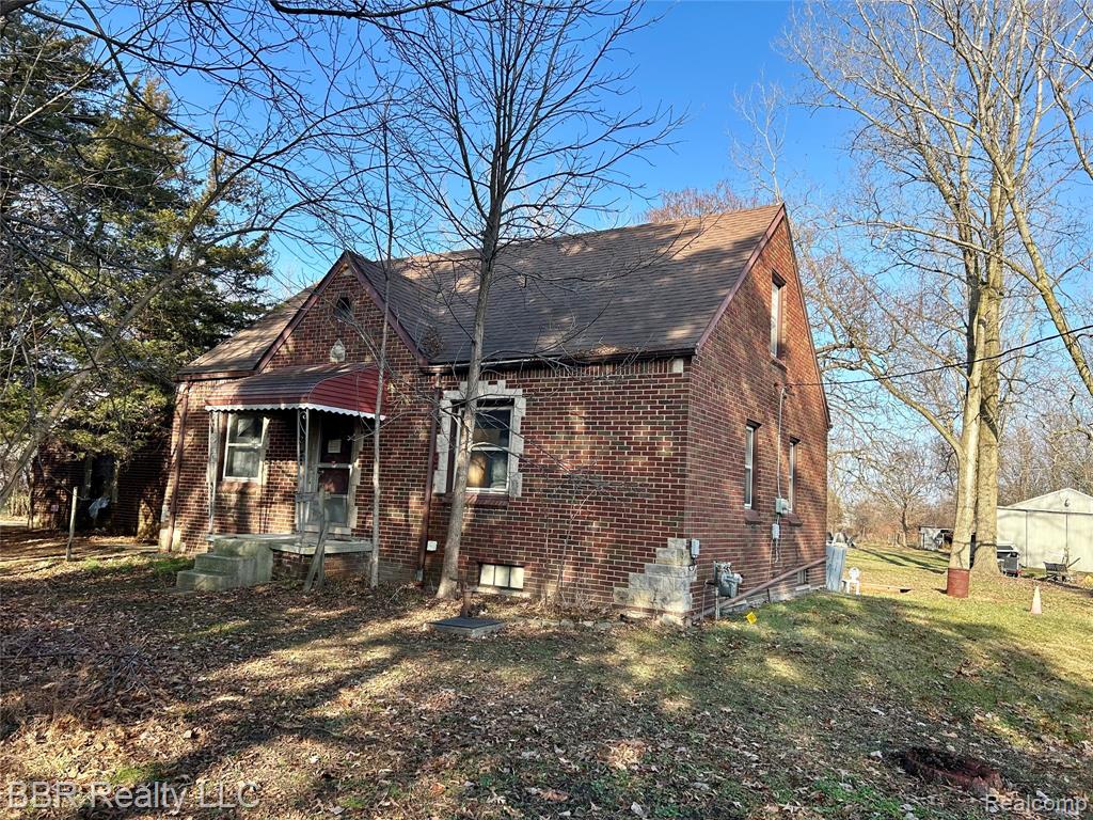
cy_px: 410
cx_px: 546
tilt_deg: +6.6
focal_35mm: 26
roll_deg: -2.7
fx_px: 821
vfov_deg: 53.1
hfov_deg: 67.3
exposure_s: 1/1621
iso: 50
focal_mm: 5.7
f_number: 1.5
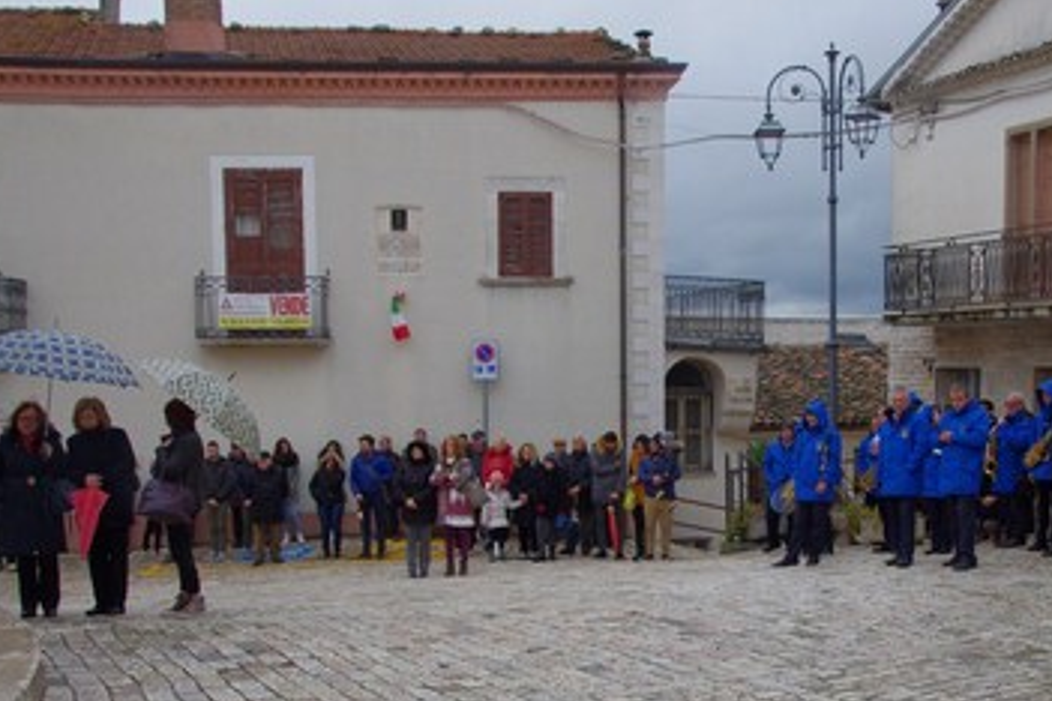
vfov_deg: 28.4
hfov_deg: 41.5
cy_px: 487
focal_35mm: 47
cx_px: 680
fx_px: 1373
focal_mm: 22
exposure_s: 1/250
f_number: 8
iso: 320
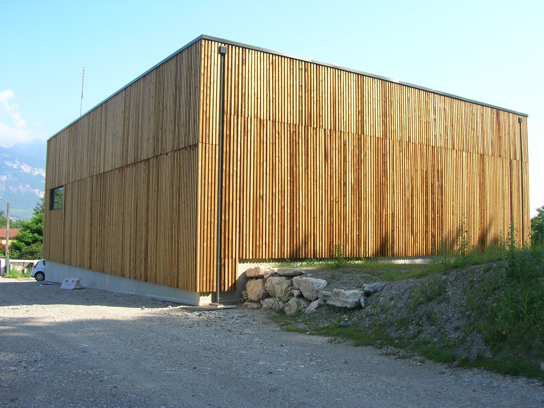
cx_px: 272
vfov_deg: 41.8
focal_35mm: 34
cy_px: 204
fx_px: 534
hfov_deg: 54.0
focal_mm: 5.7
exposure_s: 1/139
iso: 50
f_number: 4.9
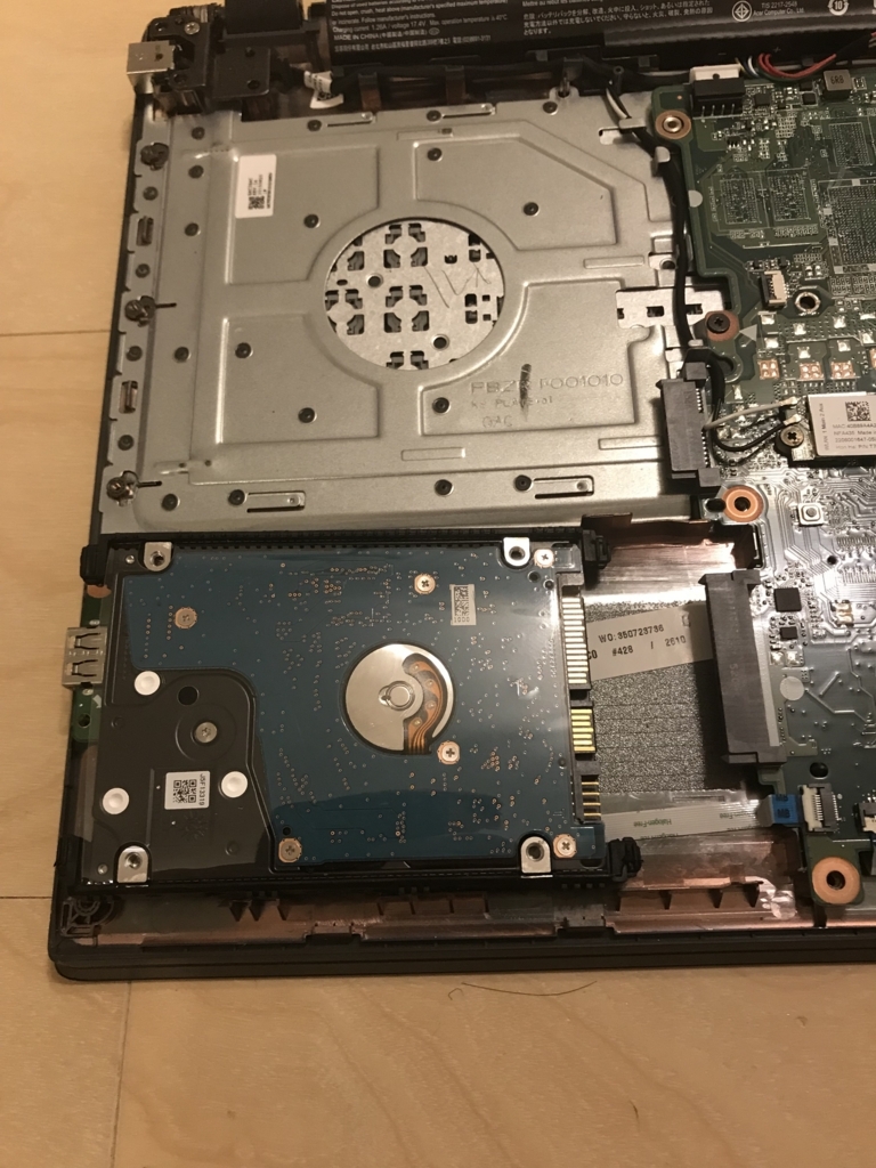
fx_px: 945
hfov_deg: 49.7
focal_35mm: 28
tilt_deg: -69.7
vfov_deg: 63.4
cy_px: 584
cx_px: 438
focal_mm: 3.99
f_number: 1.8
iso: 40
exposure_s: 1/15
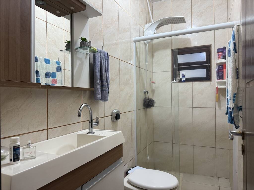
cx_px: 127
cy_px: 95
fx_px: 176
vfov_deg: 56.8
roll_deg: +0.7
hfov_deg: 71.6
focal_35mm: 24
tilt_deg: +0.6
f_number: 1.78
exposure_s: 1/60
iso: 200
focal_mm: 6.76
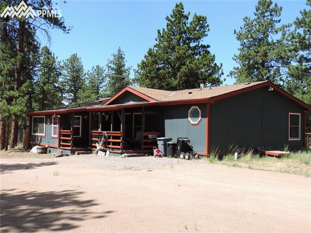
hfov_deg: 46.8
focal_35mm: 40
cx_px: 156
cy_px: 116
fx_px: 359
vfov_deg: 35.9
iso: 80
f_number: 3.3
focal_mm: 7.1
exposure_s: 1/500
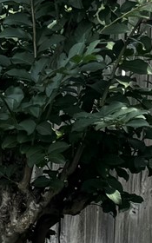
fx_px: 1233
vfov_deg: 11.3
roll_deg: -0.9
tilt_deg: -7.5
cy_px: 126
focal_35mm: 186
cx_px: -395
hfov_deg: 6.2
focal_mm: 6.76
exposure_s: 1/2252
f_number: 1.78
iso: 80
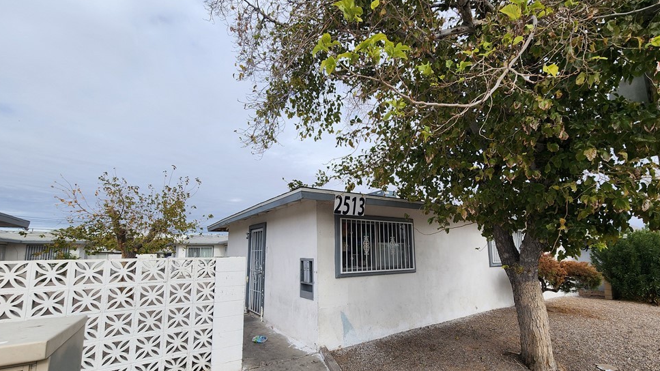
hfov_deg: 103.0
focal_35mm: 15
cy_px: 209
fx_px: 263
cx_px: 340
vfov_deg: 70.3
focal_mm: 2.2
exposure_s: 1/1799
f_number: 2.2
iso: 50
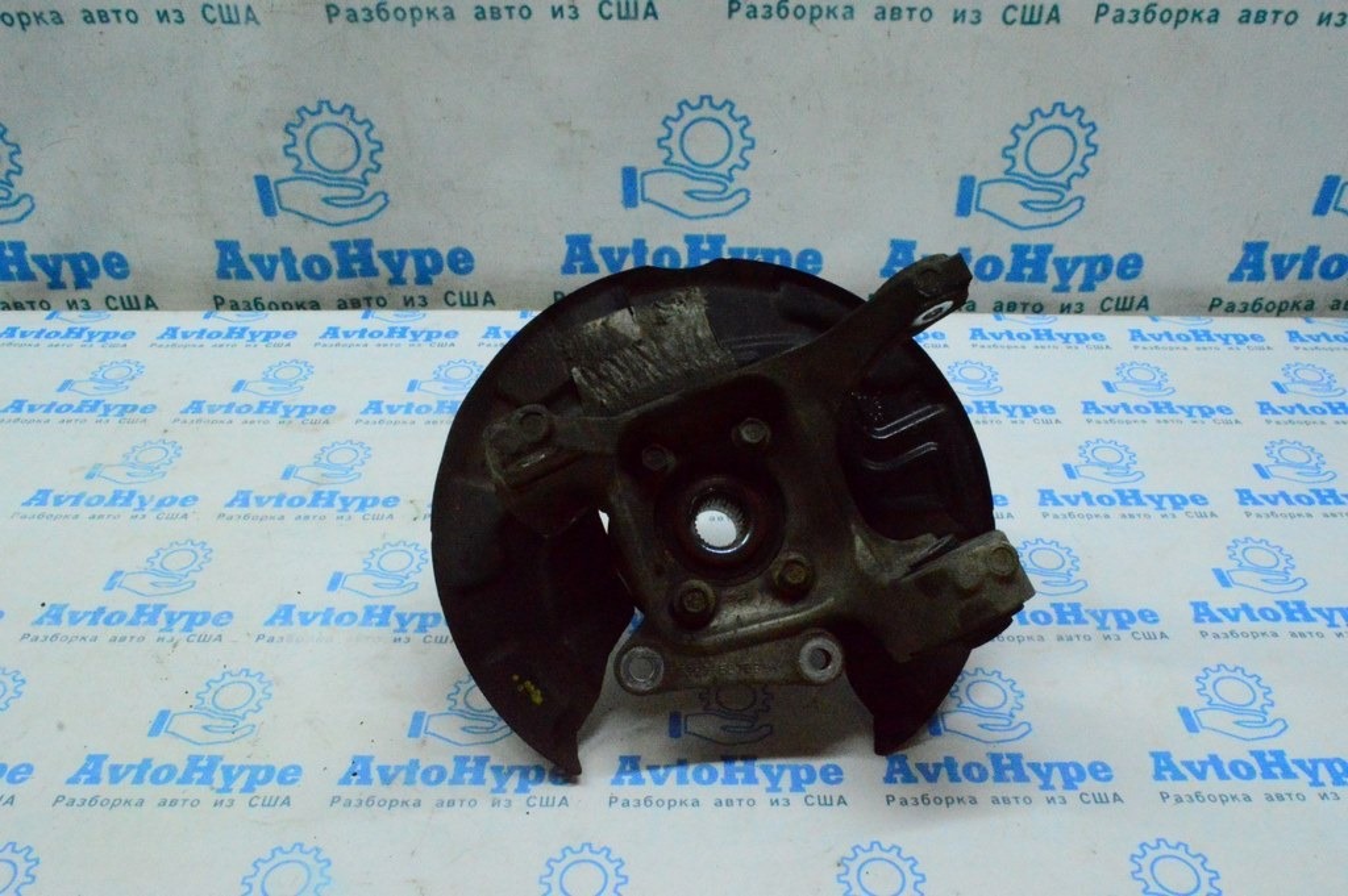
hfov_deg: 62.0
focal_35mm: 30
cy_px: 448
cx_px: 674
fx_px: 1122
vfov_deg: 43.5
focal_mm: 20
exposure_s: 1/100
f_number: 22
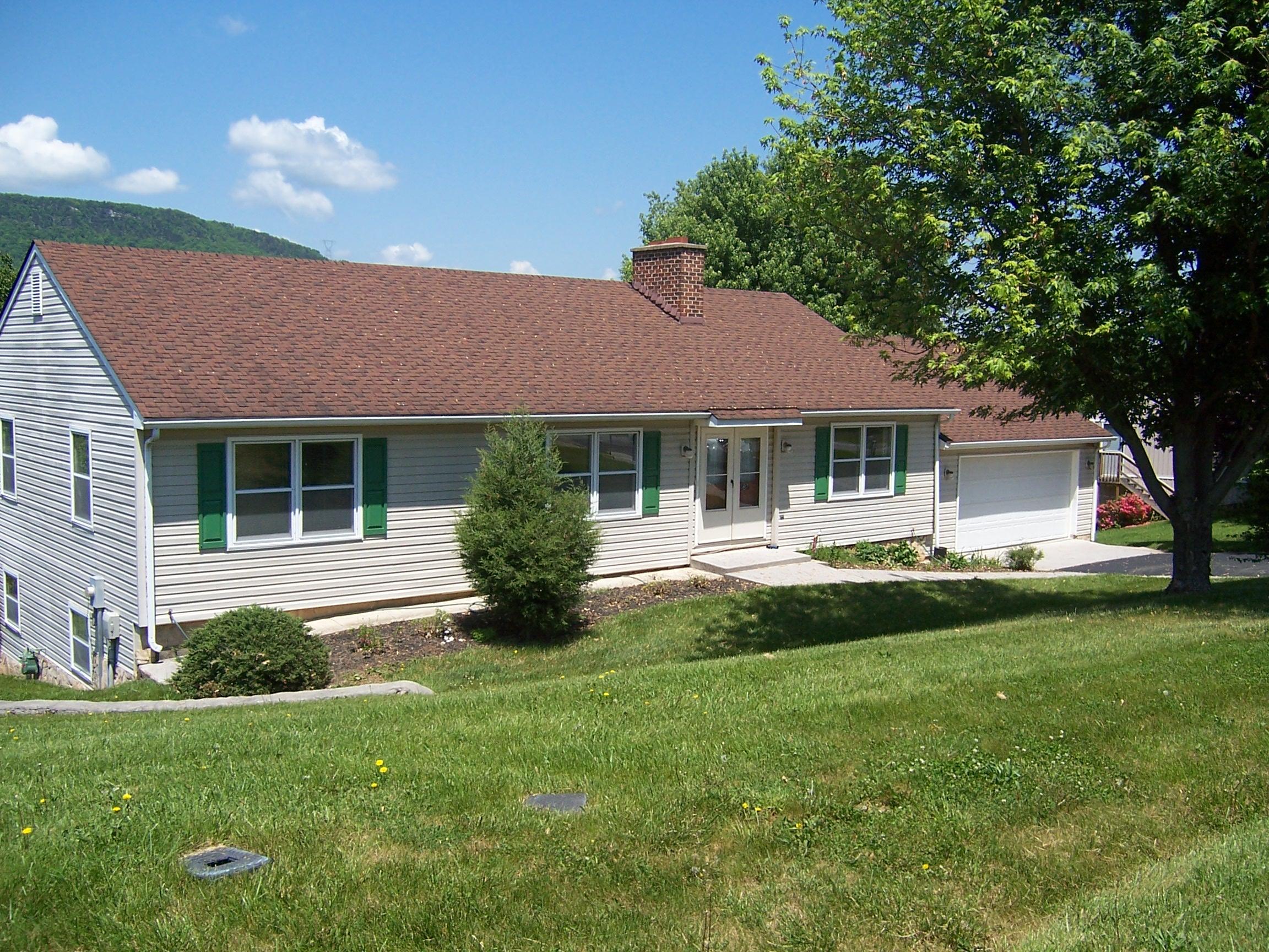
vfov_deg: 42.9
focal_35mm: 33
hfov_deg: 55.4
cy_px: 476
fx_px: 1210
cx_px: 634
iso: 80
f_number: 3.4
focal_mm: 5.5
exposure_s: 1/1000
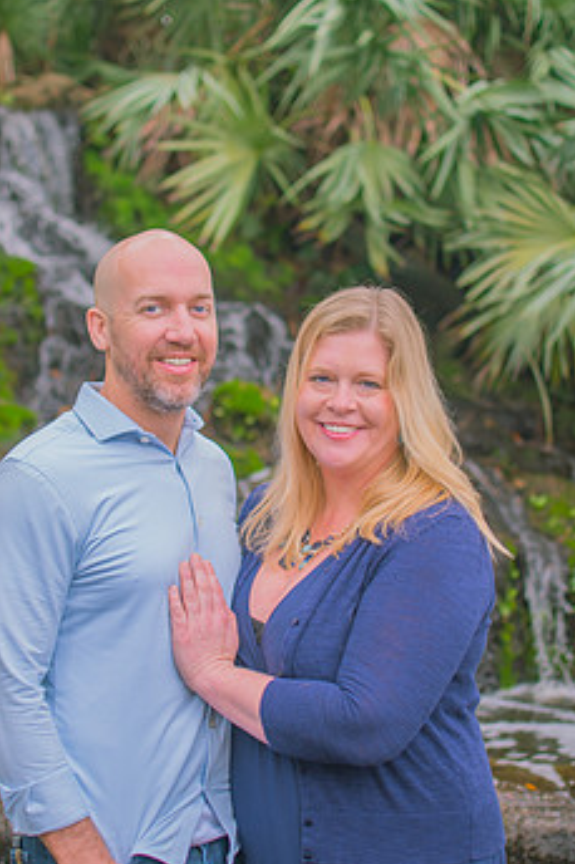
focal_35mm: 68
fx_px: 1631
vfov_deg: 29.7
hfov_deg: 20.0
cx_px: 274
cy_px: 465
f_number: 2.2
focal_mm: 35
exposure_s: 1/250
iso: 100
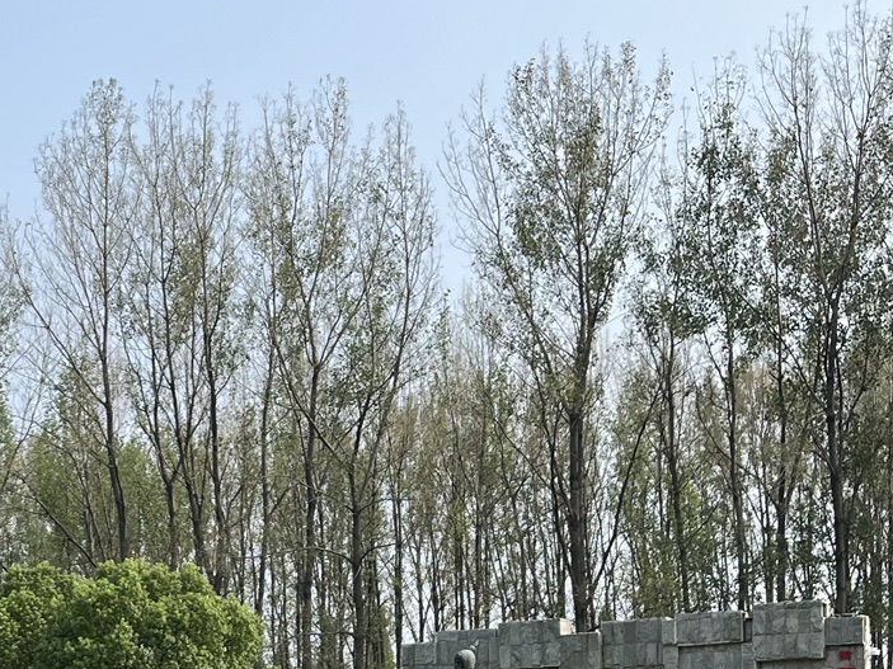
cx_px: 83
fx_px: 1909
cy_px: 833
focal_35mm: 74
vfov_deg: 18.7
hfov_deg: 25.5
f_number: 1.6
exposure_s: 1/1497
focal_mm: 5.1
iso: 50
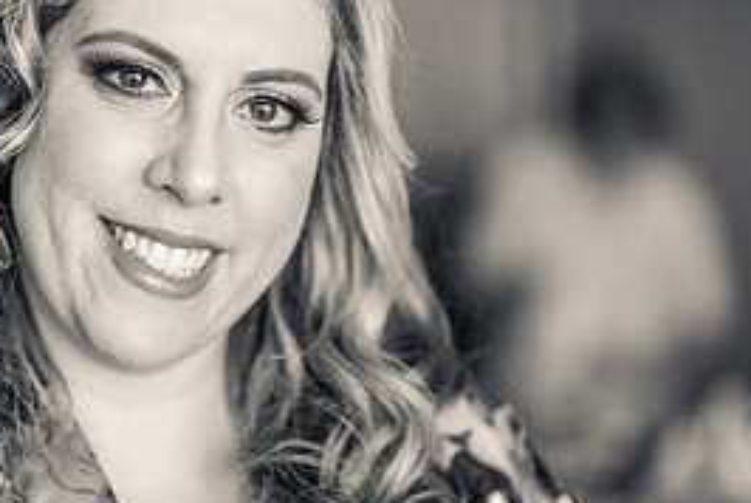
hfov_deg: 18.7
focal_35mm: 109
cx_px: 234
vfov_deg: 12.6
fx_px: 2276
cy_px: 205
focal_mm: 50
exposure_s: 1/250
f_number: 1.2
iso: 125
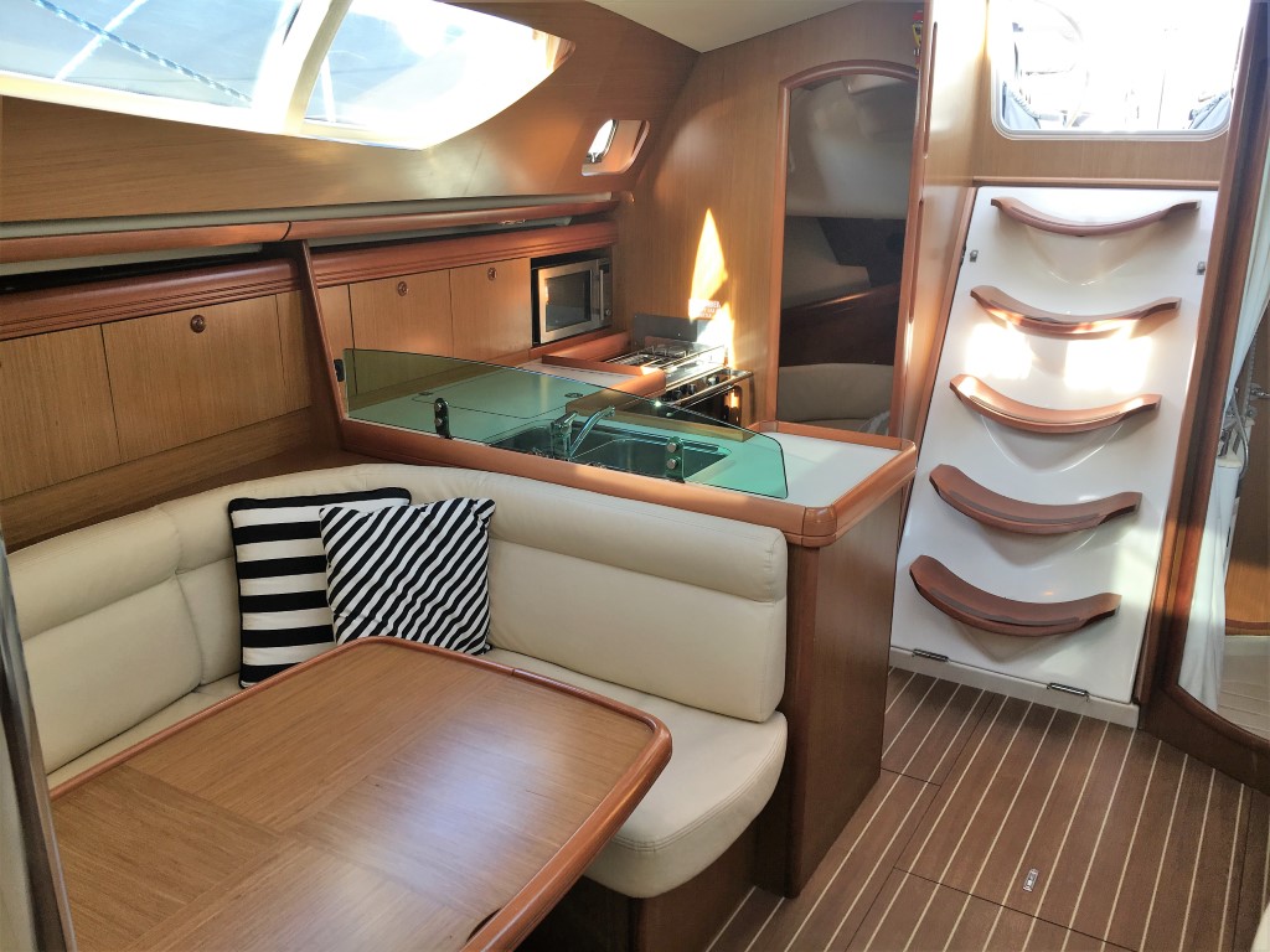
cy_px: 476
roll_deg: +0.1
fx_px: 1064
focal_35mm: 29
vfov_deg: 48.2
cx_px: 635
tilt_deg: -17.3
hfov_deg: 61.7
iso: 25
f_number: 2.2
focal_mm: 4.15
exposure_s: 1/50
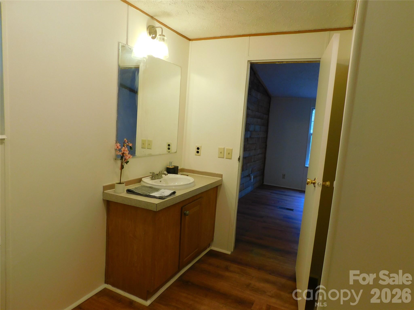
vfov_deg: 58.9
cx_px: 207
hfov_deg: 73.9
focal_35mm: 23
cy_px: 155
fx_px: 275
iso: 125
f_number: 3
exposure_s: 1/25
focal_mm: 4
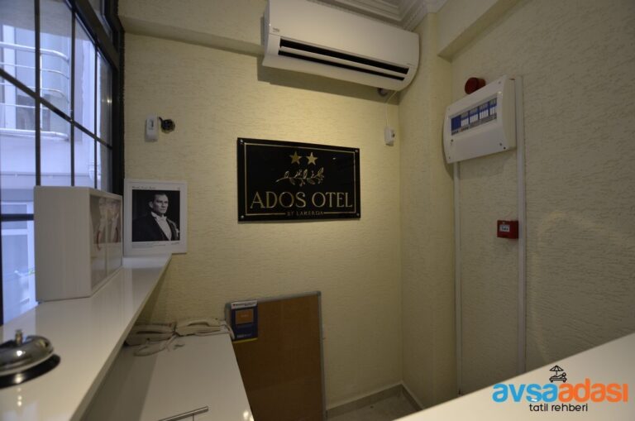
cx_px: 318
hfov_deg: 100.5
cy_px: 210
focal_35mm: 15
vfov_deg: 77.1
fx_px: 264
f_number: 4.8
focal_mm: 10
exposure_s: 1/90
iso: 400
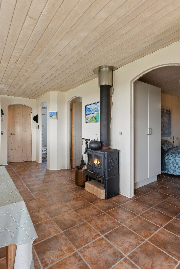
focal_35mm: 20
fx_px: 152
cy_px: 134
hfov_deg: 61.3
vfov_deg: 83.3
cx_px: 90
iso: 200
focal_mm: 13.5
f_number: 8
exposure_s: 1/40
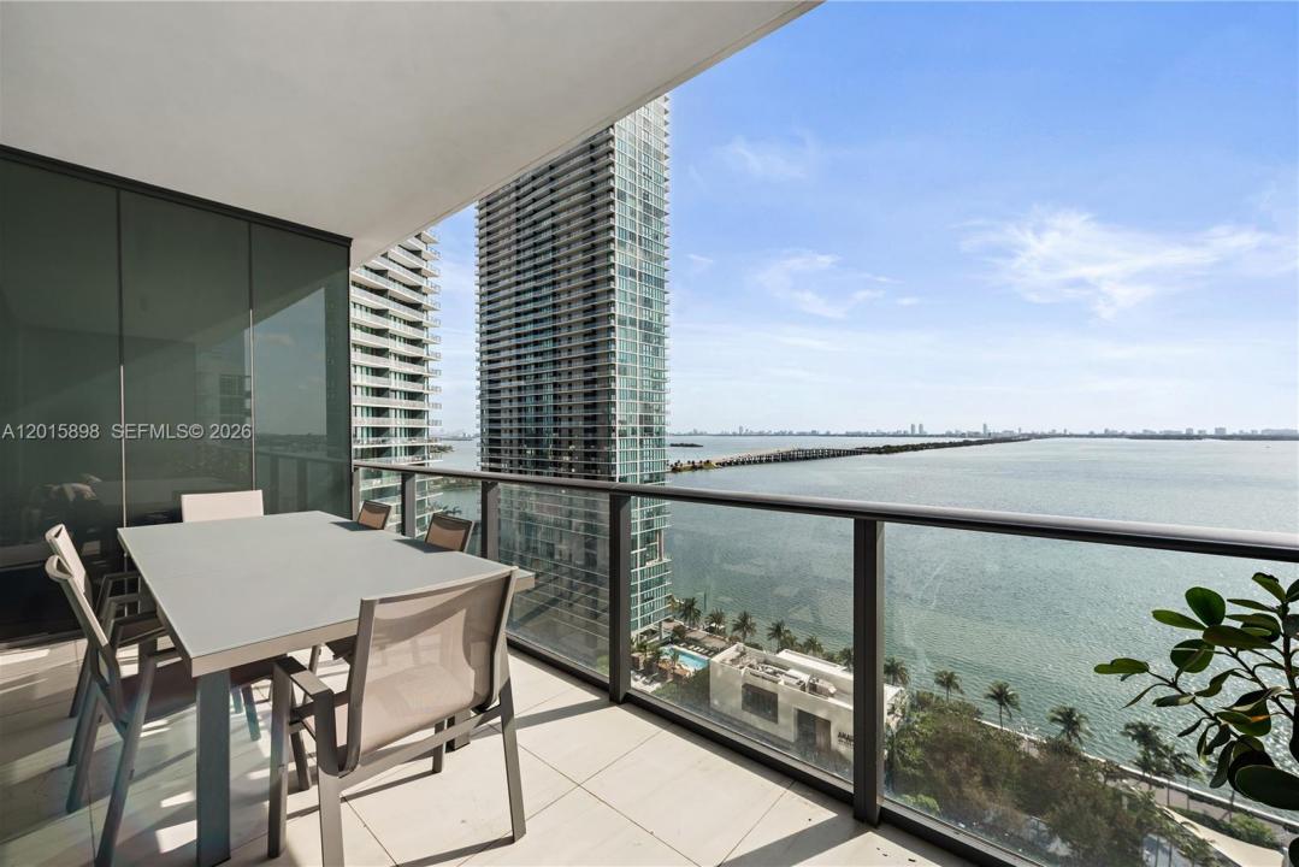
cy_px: 434
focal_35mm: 14
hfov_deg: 104.2
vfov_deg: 81.2
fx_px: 505
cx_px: 650
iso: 100
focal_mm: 14
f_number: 8
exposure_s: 1/400
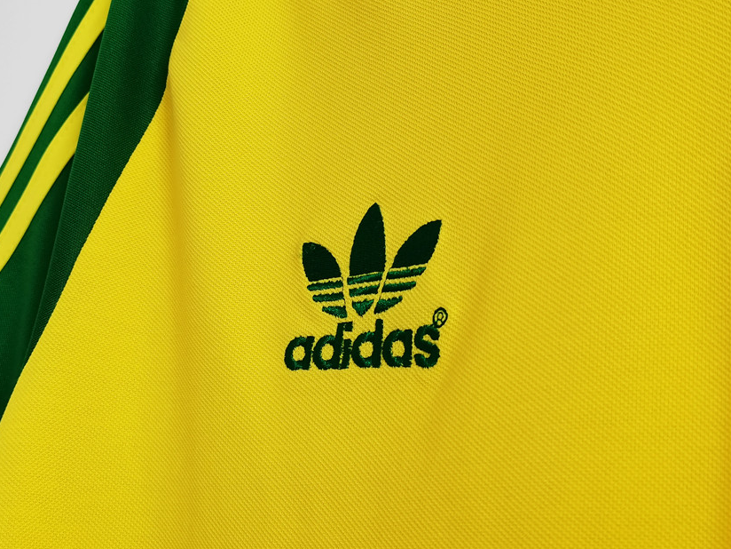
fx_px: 1077
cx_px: 368
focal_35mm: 51
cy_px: 261
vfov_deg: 28.6
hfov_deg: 37.5
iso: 125
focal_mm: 5.58
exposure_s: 1/100
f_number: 1.8
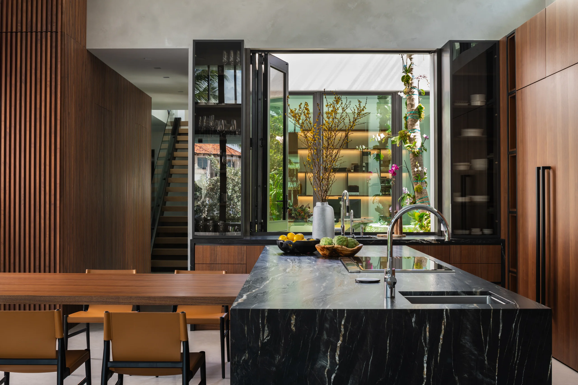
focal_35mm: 45
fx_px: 722
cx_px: 289
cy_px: 192
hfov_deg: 43.6
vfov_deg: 29.9
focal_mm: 45
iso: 250
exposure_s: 1/10
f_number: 13
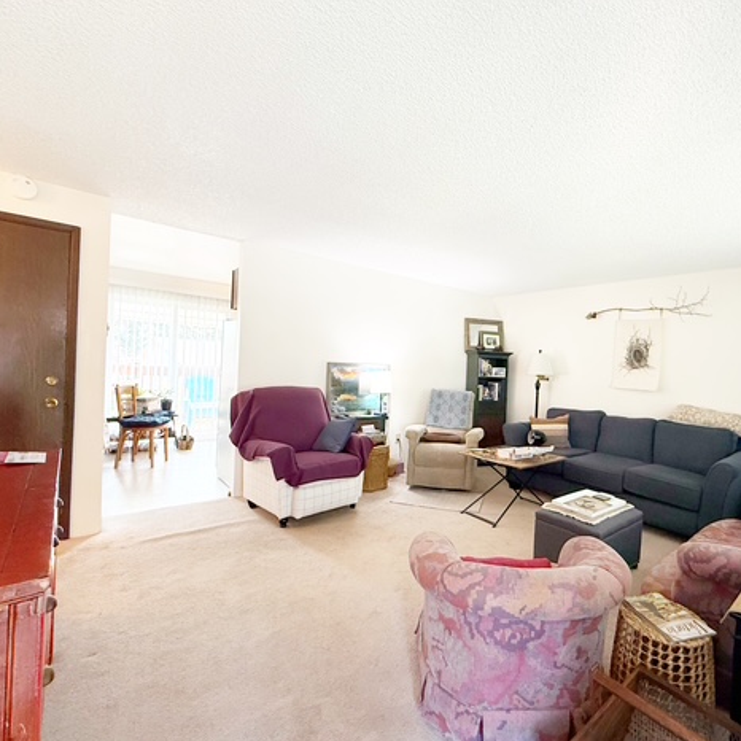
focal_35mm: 17
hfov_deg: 82.6
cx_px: 458
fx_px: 412
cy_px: 375
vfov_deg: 84.0
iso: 250
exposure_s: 1/60
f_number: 2.2
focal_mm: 2.22
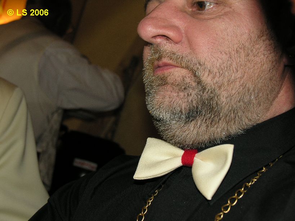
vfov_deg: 22.9
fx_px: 545
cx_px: 148
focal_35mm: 64
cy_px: 110
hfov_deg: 30.3
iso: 100
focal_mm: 16.4
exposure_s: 1/60.1
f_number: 3.2
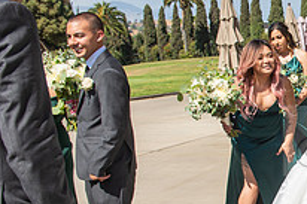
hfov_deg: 22.6
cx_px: 413
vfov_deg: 17.2
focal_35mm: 79
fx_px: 673
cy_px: 141
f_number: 9
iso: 100
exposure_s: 1/200
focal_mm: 28
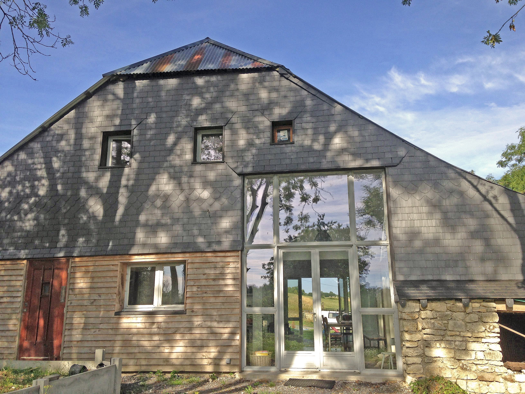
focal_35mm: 33
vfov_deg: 42.9
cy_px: 197
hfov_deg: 55.4
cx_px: 262
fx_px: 500
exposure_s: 1/742
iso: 50
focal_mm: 4.12
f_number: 2.4
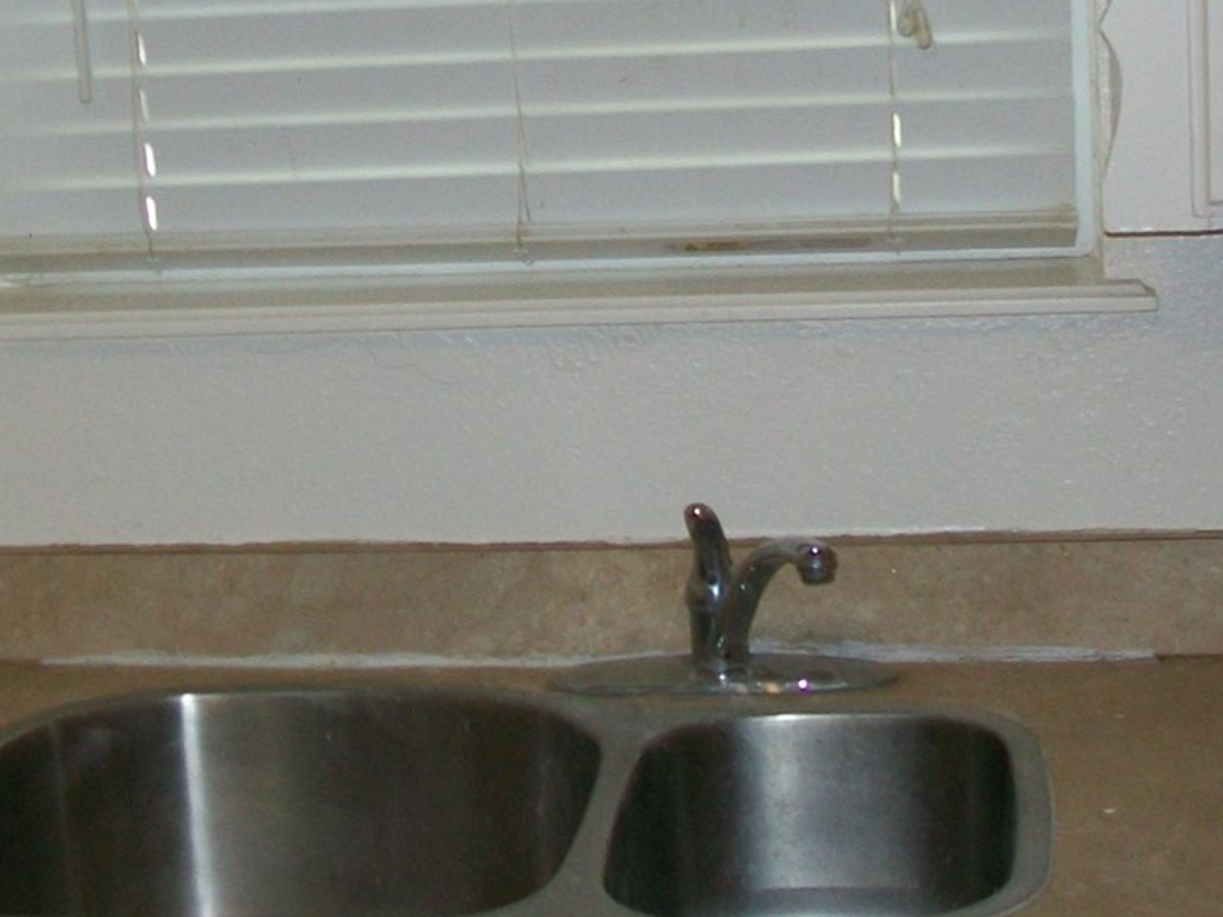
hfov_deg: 22.2
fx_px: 3110
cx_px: 495
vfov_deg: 16.7
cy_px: 280
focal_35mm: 88
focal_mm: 6
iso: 64
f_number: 2.7
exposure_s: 1/60
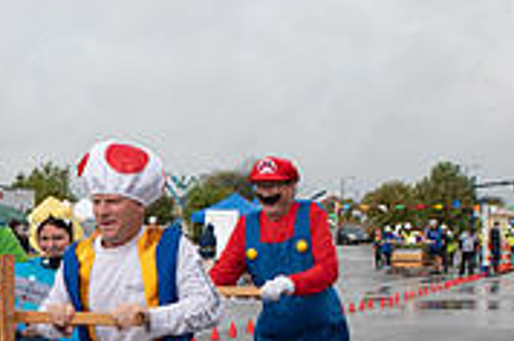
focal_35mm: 97
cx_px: -77
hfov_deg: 20.0
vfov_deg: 13.8
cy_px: 376
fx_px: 1382
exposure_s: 1/500
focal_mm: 26
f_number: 7.1
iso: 400
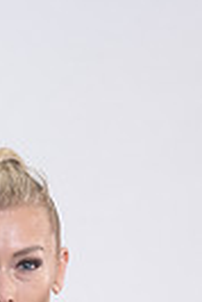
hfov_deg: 4.8
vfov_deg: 7.0
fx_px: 2418
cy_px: 504
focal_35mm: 288
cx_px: -45
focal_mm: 85
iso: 200
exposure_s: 1/125
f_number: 4
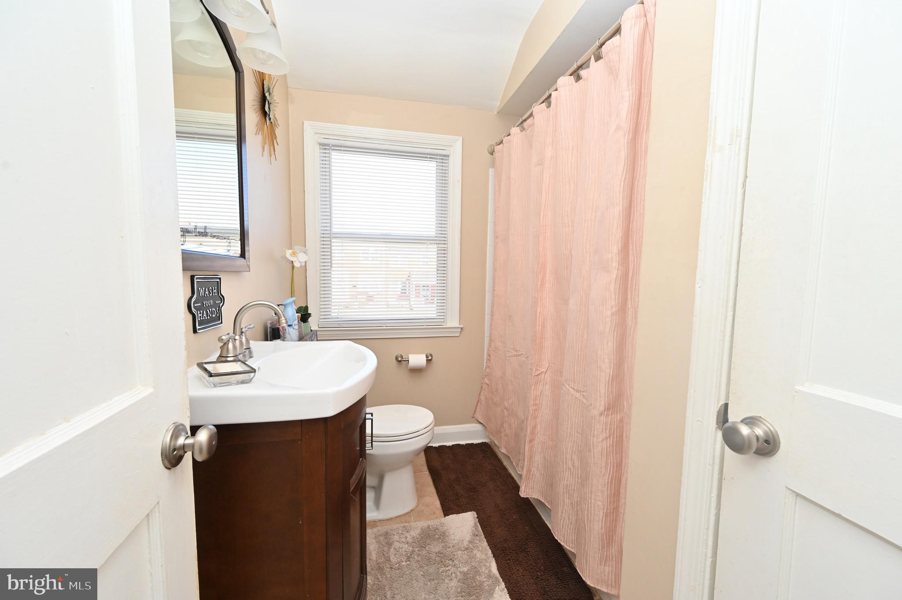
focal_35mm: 14
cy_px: 300
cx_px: 451
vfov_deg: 81.1
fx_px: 350
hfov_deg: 104.3
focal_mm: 14
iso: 800
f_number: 8
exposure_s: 1/200
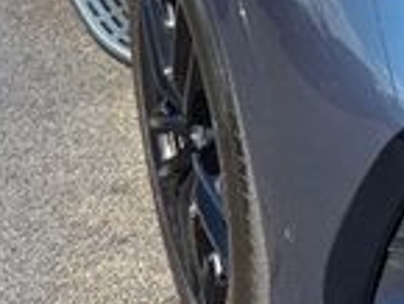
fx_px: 1238
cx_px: 632
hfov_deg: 16.6
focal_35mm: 106
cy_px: -114
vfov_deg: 13.4
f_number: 1.78
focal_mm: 6.76
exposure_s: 1/2525
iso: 100
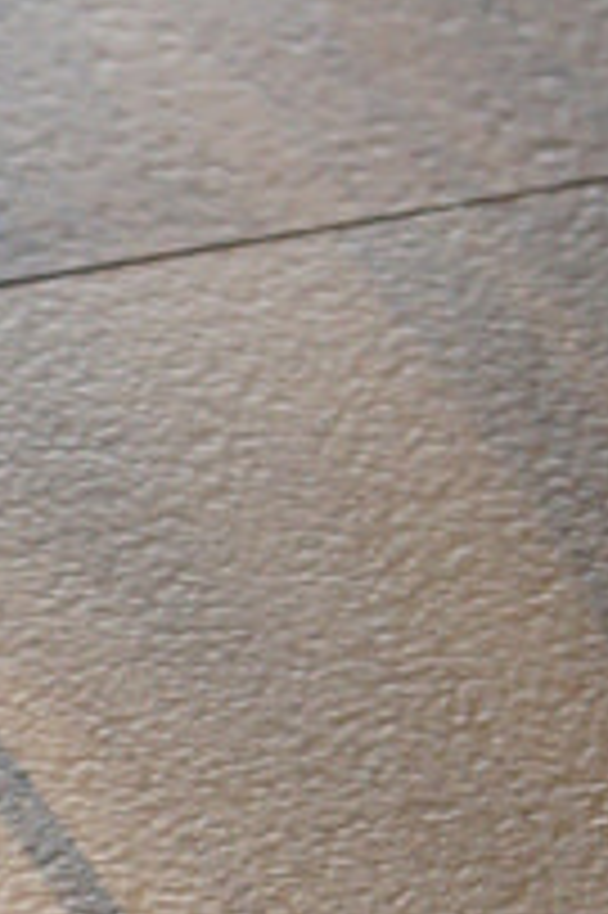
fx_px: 14971
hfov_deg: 2.3
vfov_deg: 3.5
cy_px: 167
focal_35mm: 590
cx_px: -1191
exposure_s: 1/80
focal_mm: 50
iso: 320
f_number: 5.6
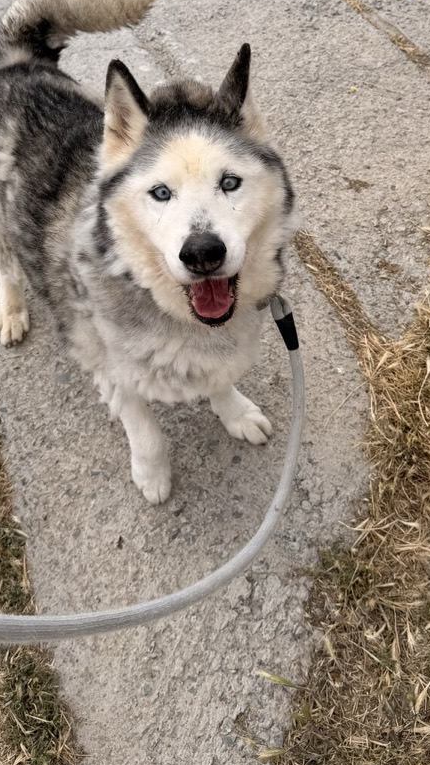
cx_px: 253
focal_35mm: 41
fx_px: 832
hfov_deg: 28.9
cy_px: 218
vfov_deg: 48.0
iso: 80
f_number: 1.78
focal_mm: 6.76
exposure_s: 1/3953
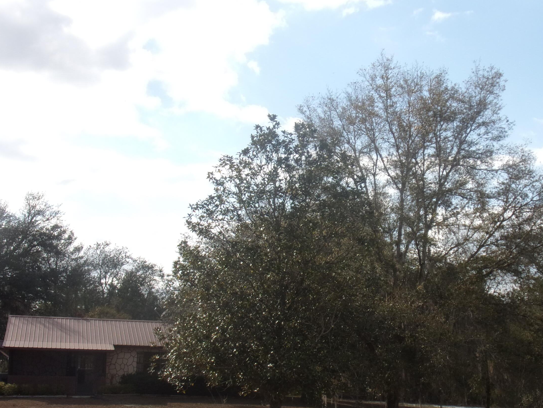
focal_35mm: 63
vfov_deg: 23.3
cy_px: 230
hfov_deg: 30.6
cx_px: 334
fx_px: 988
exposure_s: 1/600
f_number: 4.1
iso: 80
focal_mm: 8.3
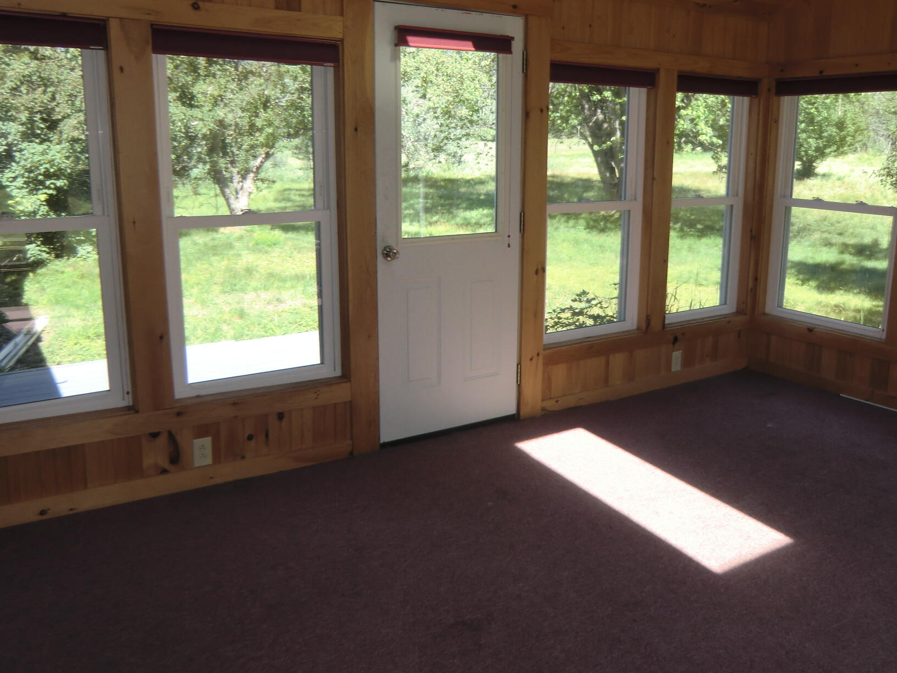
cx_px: 461
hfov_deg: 59.9
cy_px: 268
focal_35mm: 30
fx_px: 778
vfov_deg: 46.5
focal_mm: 4.3
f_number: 3.2
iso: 64
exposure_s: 1/125
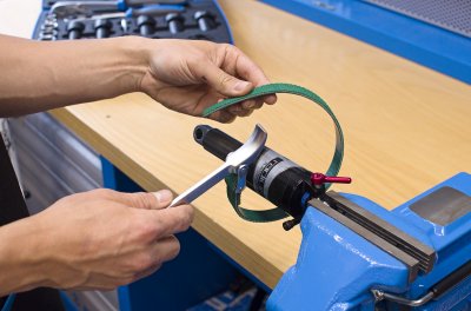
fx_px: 685
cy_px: 156
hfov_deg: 38.0
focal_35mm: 52
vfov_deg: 25.6
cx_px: 236
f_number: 4.5
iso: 400
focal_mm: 35
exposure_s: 1/80
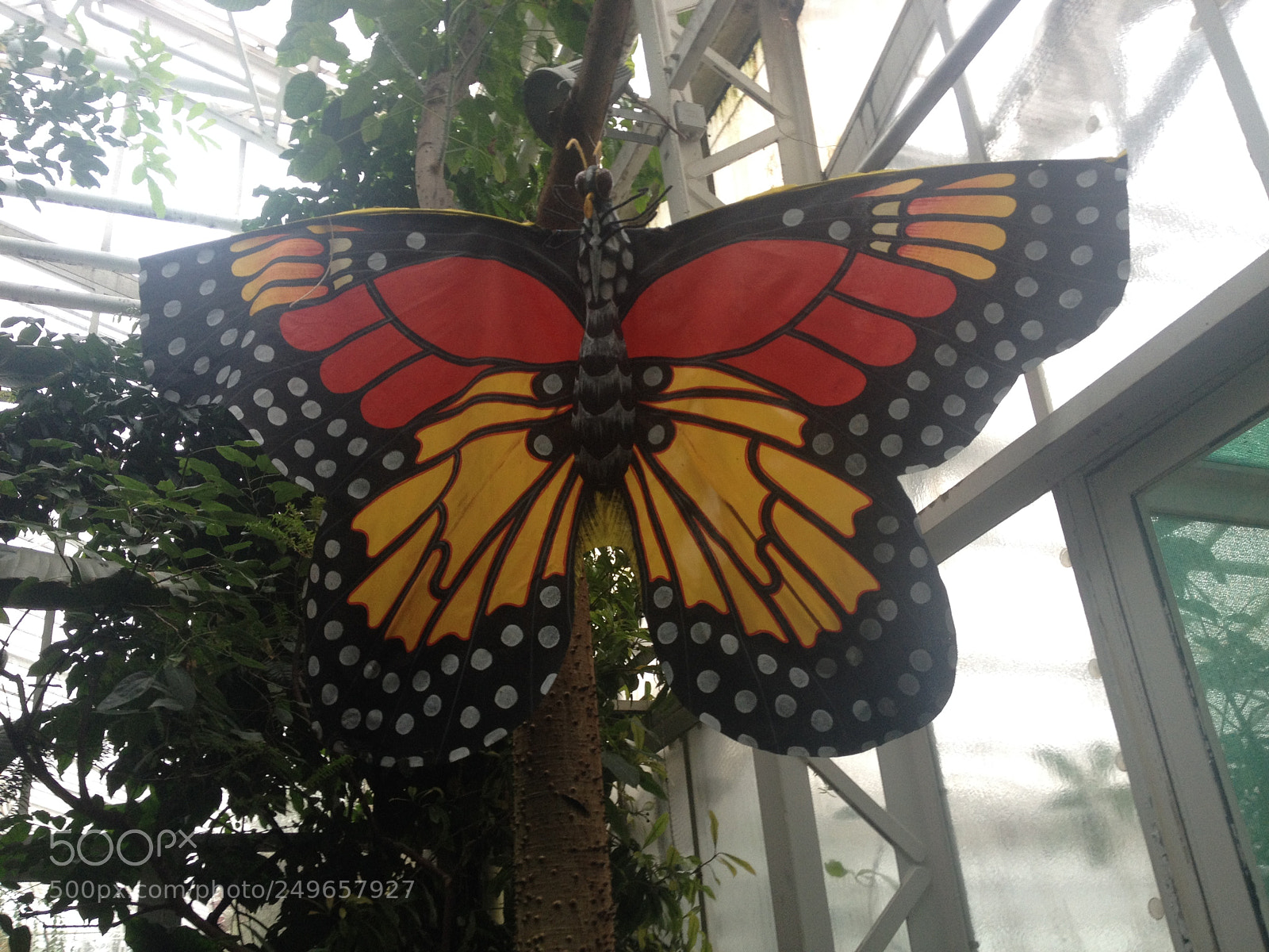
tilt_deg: +26.4
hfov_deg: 52.6
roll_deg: +4.3
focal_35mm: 35
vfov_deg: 40.7
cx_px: 634
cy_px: 476
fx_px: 1283
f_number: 2.4
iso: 64
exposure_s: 1/60
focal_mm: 4.28
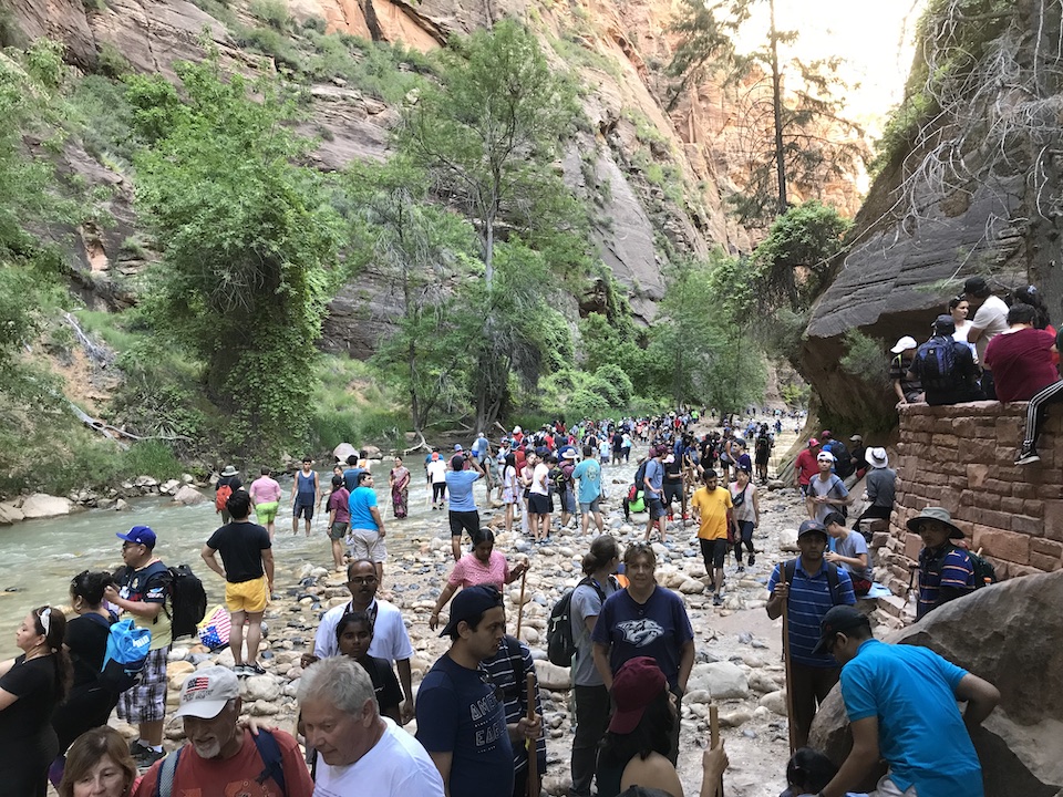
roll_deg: -0.2
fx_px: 860
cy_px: 398
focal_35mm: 28
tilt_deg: +2.5
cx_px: 532
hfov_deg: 63.4
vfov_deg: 49.7
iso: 40
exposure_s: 1/30
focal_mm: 3.99
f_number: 1.8
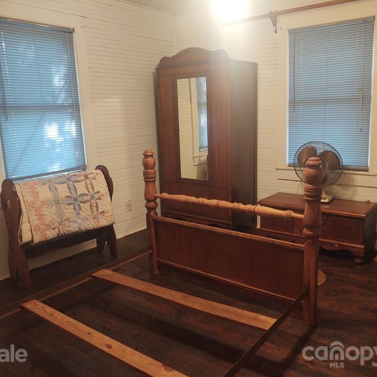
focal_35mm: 32
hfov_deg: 51.1
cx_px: 196
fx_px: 394
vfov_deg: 51.1
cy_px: 188
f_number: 1.7
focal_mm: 4.75
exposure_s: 1/30
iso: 250
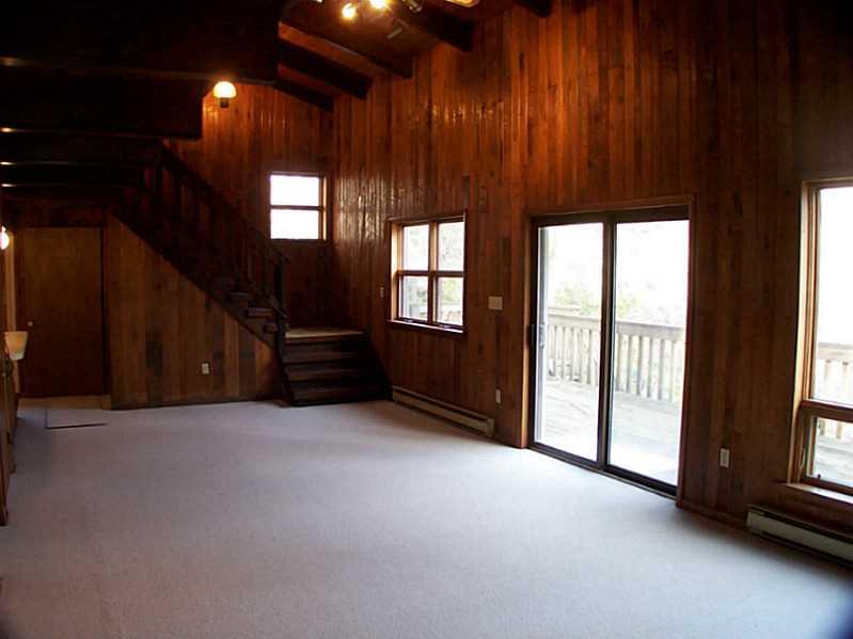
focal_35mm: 38
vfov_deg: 37.7
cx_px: 426
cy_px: 320
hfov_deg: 49.0
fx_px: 936
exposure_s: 1/15
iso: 140
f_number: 2.8
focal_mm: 6.3
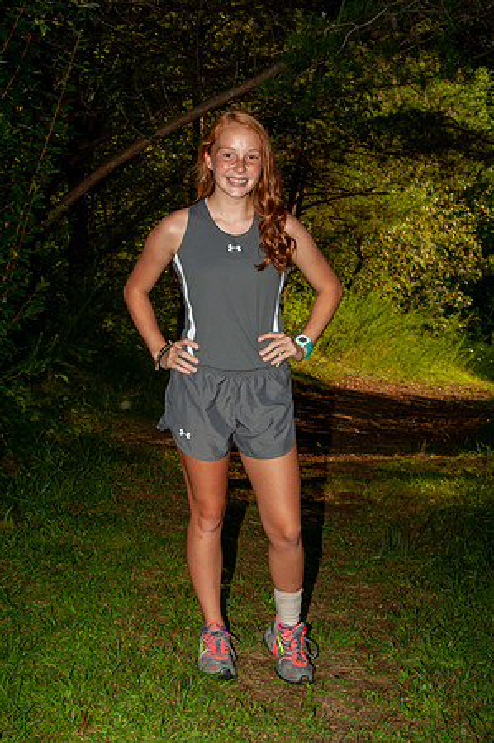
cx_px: 247
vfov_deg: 29.3
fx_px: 1423
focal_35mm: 69
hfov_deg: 19.7
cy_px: 372
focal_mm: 46
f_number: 7.1
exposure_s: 1/200
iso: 125
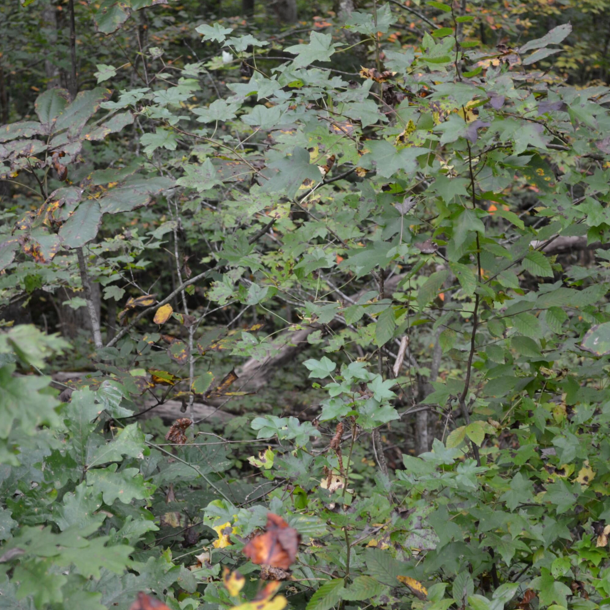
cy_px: 304
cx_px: 308
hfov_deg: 20.0
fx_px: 1727
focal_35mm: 87
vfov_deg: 20.0
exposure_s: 1/60
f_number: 5.3
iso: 400
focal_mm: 45
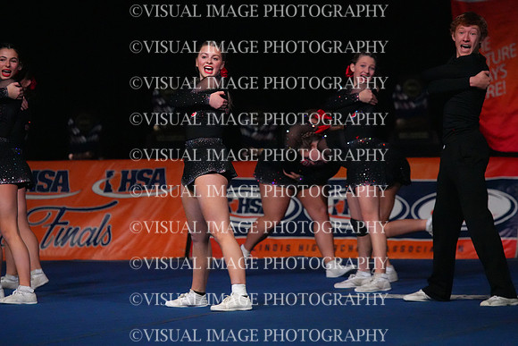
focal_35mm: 275
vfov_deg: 5.0
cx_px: 259
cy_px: 173
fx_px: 3958
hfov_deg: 7.5
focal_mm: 275
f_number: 5.6
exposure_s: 1/1250
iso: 16000
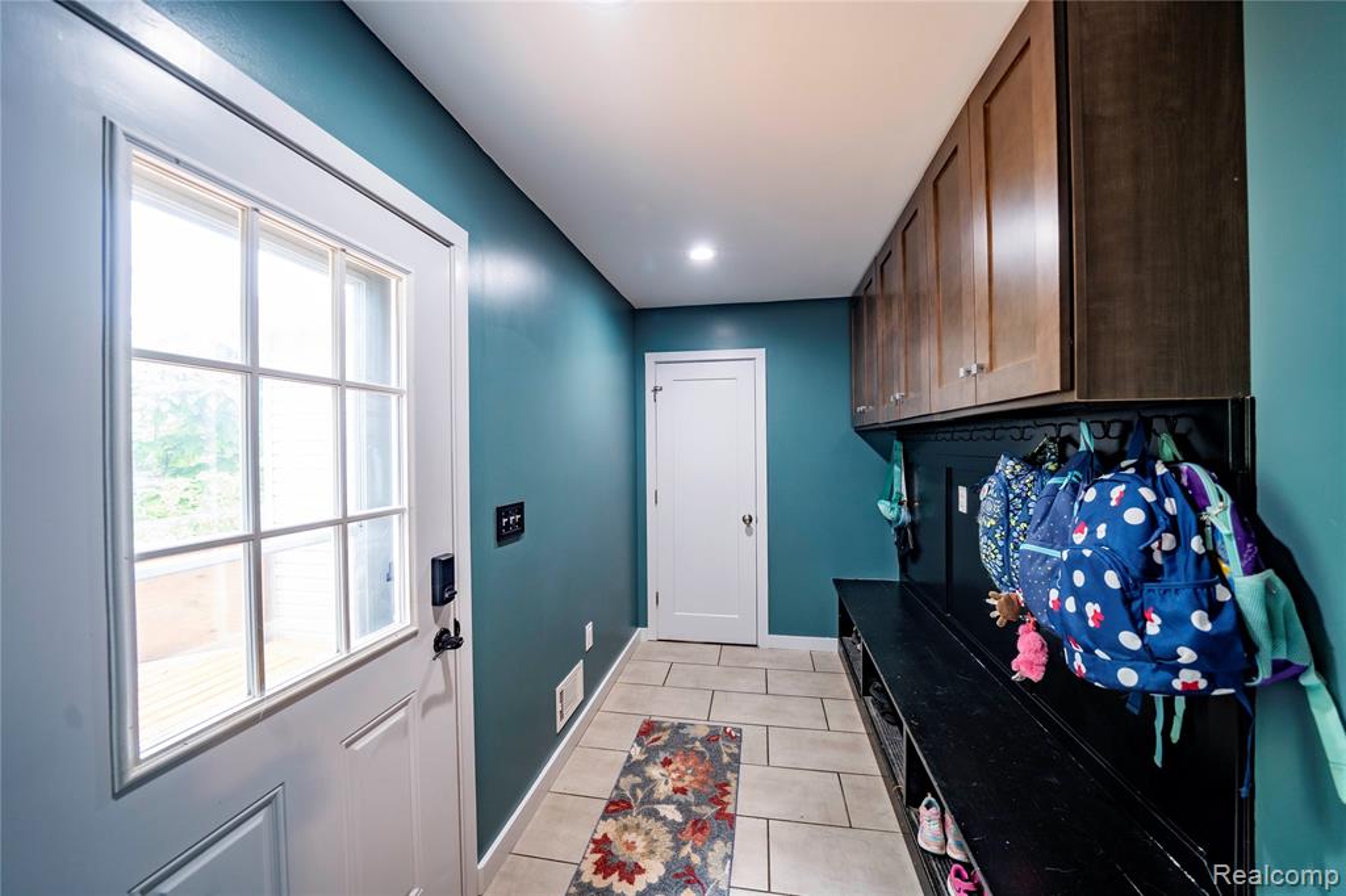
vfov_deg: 90.0
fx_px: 448
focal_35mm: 12
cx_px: 673
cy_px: 448
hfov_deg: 112.6
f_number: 4.5
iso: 200
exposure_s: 1/10
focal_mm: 12
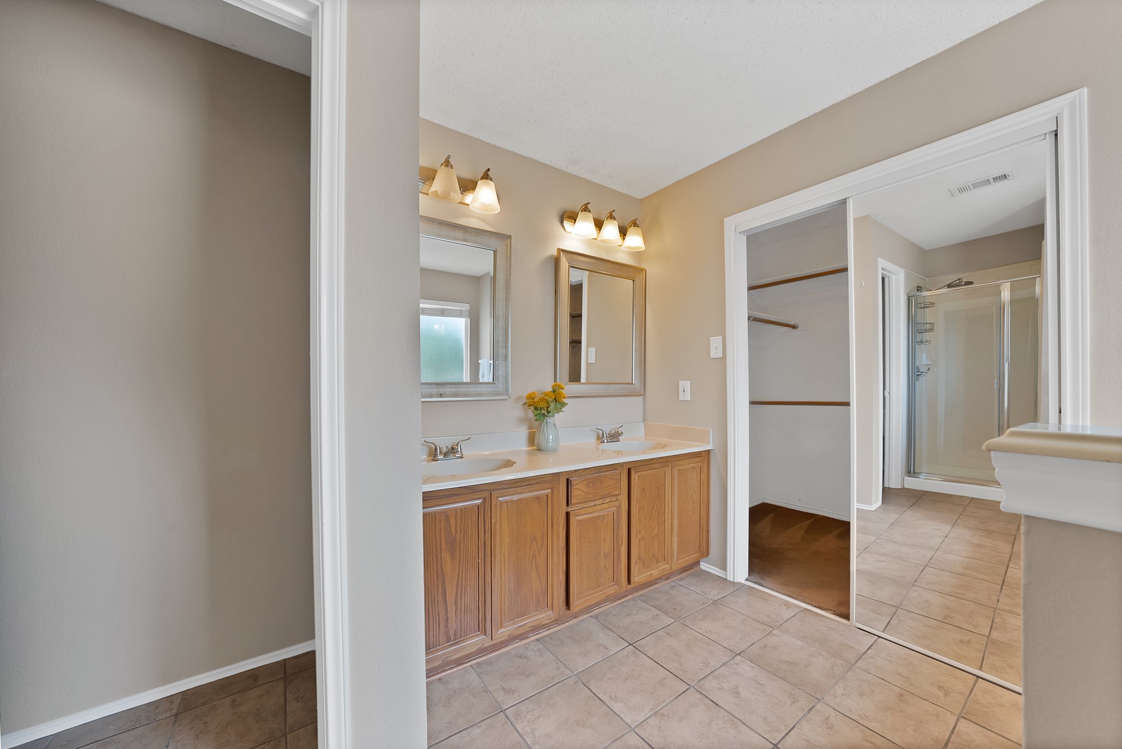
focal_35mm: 12
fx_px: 374
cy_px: 374
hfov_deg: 112.6
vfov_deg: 90.1
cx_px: 561
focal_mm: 12
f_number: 9
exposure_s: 1/8
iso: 640
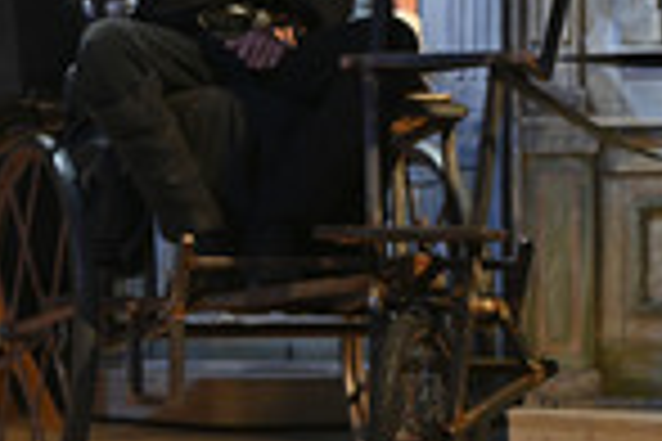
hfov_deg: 13.4
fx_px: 2813
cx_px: 385
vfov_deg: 8.9
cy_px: -36
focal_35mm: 153
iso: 3200
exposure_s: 1/200
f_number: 5.6
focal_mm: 50
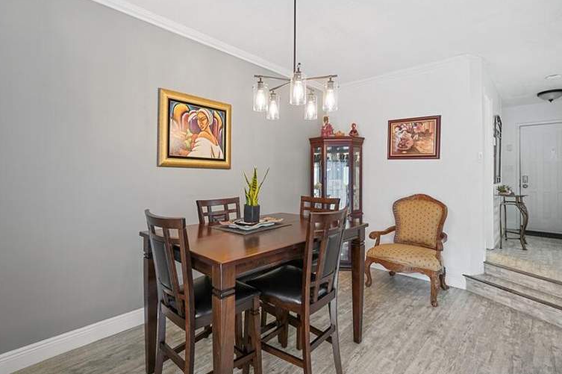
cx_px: 269
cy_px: 184
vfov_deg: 68.7
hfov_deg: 91.5
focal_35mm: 18
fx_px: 273
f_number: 1.8
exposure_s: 1/15
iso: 125
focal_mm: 11
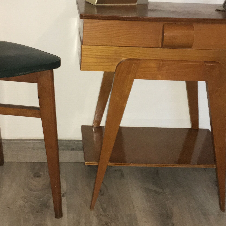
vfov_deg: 27.6
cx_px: 91
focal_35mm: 62
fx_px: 458
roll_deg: -3.1
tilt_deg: -18.0
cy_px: 87
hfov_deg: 27.7
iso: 100
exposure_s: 1/17
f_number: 2.2
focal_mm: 4.15
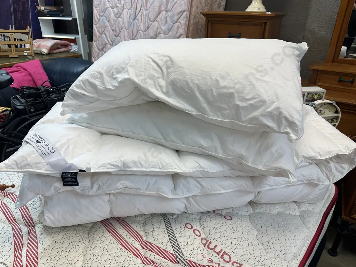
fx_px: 247
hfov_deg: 71.6
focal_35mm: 24
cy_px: 134
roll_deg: -0.7
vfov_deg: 56.8
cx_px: 178
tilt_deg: -26.2
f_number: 1.78
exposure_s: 1/100
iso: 100
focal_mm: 6.86
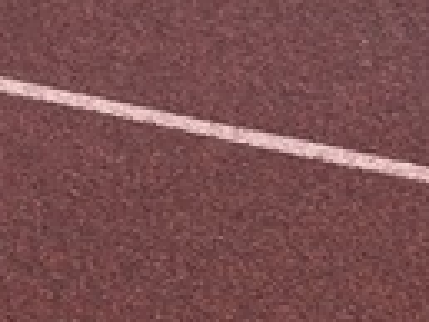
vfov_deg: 1.6
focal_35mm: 912
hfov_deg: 2.2
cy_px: 571
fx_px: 11313
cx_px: 891
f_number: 3.4
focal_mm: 18.6
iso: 64
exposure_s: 1/367
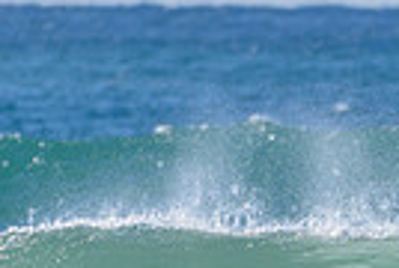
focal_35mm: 2203
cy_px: 445
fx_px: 24471
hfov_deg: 0.9
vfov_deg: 0.6
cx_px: 392
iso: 180
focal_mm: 500
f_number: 5.6
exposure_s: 1/2000
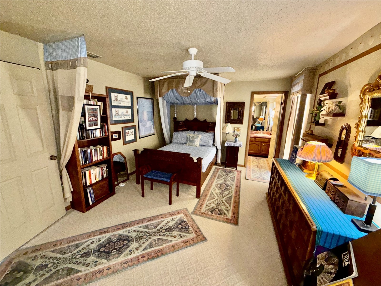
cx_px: 190
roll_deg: -1.4
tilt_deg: -11.2
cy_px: 143
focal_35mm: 14
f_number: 2.2
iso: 250
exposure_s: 1/60
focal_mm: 2.22
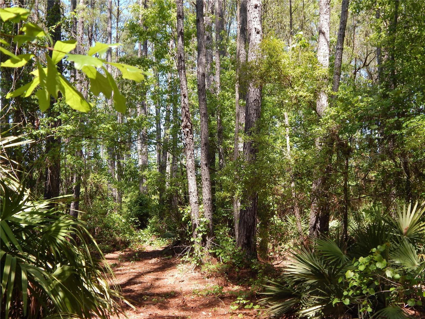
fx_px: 467
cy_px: 160
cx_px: 212
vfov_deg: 37.7
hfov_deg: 49.0
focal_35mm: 38
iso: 125
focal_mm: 6.8
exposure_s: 1/250
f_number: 3.4
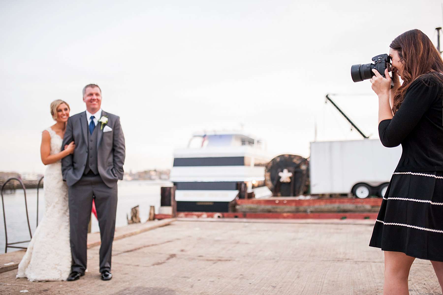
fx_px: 430
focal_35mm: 35
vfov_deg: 37.8
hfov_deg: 54.5
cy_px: 148
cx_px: 222
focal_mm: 35
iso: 1000
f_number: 2
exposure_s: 1/500
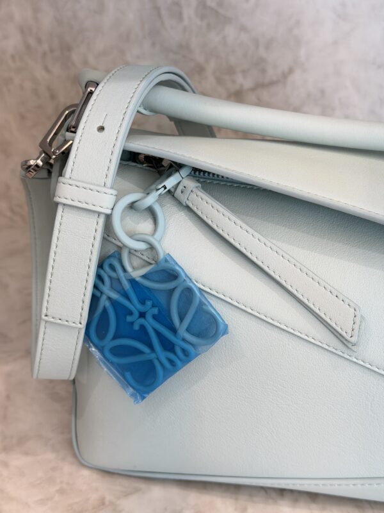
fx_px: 710
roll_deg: -0.2
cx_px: 192
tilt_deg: -27.3
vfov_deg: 39.7
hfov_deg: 30.3
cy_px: 256
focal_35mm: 48
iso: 50
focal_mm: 6.76
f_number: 1.78
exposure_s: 1/60
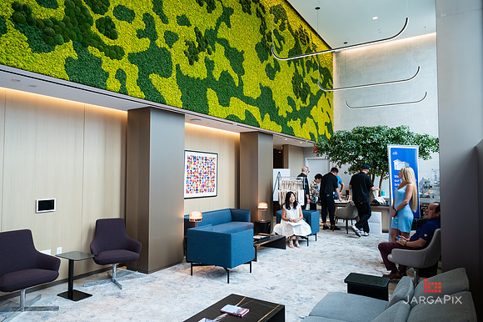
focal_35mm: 25
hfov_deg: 71.6
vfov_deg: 51.3
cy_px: 158
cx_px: 233
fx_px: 335
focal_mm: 24
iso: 640
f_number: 4
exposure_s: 1/160
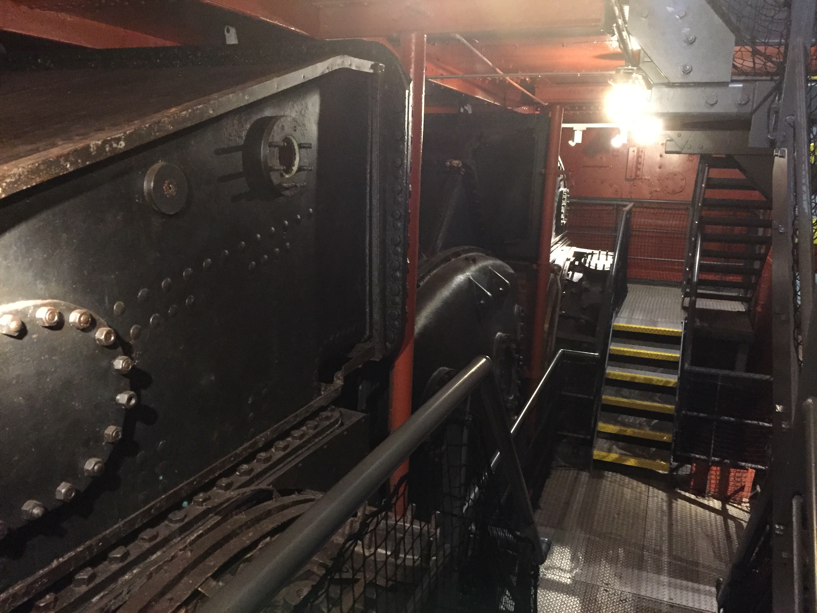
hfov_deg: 61.7
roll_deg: -1.1
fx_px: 684
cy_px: 306
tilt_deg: -12.3
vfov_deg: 48.2
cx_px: 408
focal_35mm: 29
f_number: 2.2
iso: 400
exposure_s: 1/17
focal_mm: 4.15
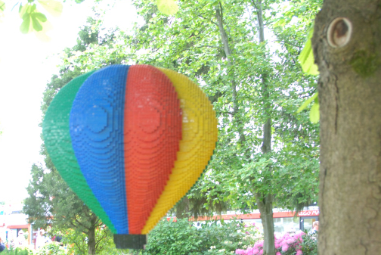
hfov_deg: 30.0
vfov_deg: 20.3
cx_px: 153
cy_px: 177
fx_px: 710
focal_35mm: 67
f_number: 3.8
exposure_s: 1/25
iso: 100
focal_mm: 22
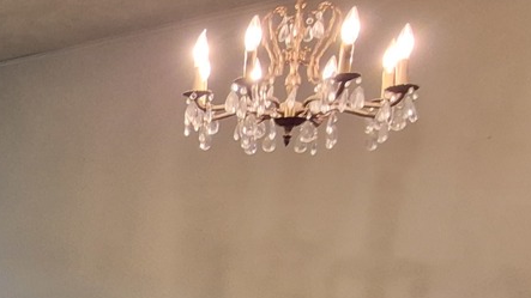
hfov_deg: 36.7
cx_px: -70
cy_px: 311
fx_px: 648
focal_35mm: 46
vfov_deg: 24.5
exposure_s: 1/60
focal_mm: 1.74
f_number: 2.2
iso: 640
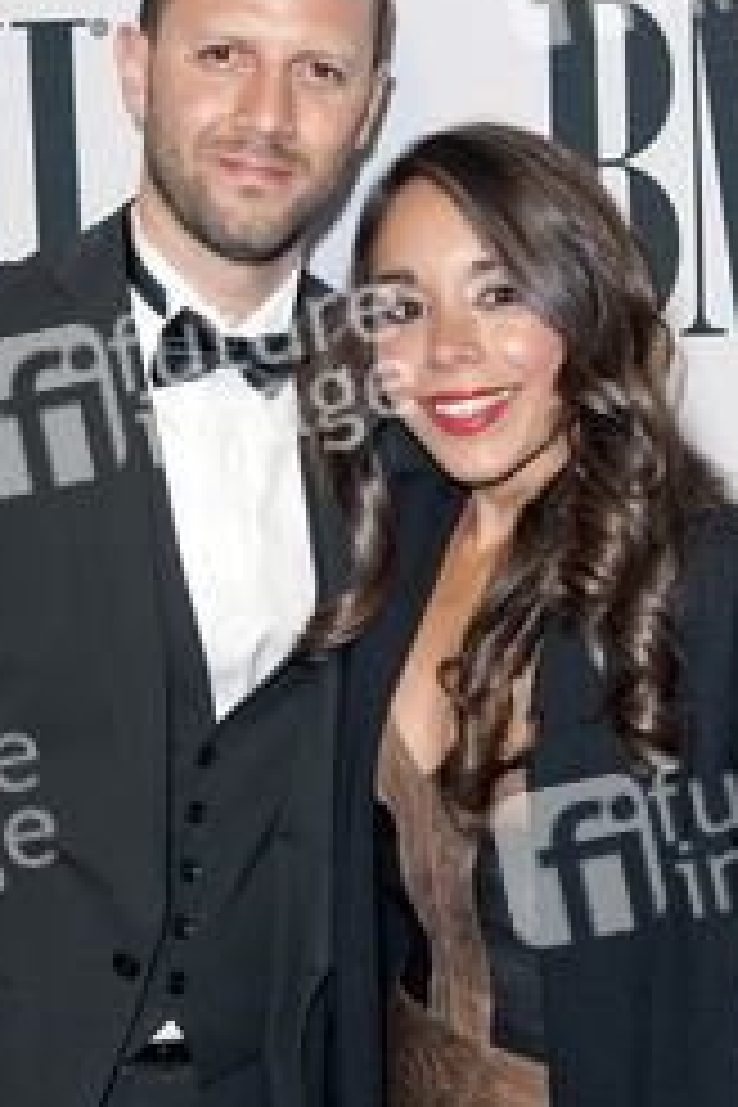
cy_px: 616
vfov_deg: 26.0
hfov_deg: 17.5
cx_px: 317
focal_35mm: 78
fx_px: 2398
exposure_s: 1/400
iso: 500
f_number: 4
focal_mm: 48
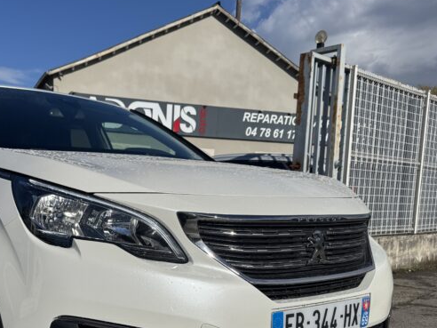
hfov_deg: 46.8
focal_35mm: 39
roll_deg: -2.8
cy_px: 239
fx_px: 492
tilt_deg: -5.9
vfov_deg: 36.1
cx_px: 131
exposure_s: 1/12346
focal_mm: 6.76
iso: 80
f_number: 1.78
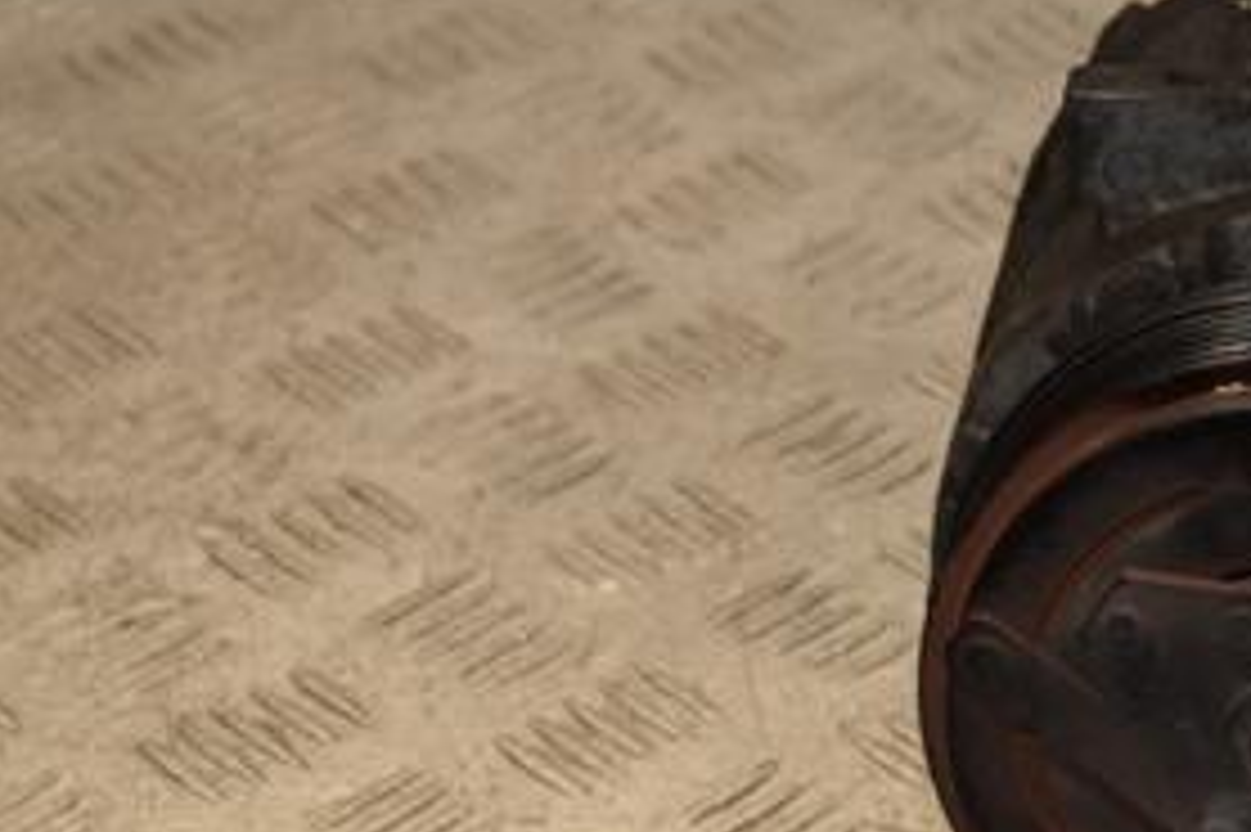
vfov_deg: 8.5
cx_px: 1120
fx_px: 5626
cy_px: 261
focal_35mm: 162
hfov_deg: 12.6
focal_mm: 50
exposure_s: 1/200
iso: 800
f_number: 5.6
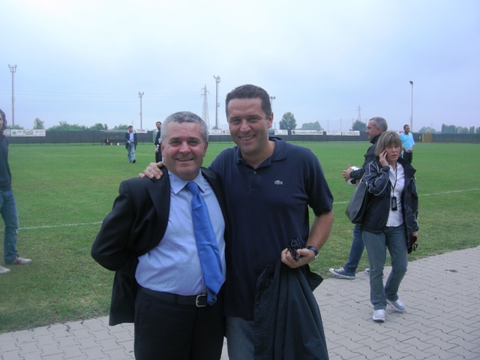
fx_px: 499
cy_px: 180
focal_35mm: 36
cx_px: 240
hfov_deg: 51.4
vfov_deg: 39.7
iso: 64
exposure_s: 1/130
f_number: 3.8
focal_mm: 7.5
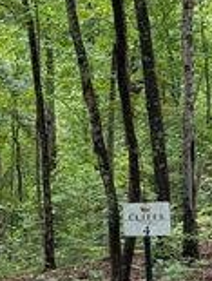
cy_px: 170
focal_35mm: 103
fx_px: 838
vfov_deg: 19.0
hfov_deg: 13.4
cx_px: -132
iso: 200
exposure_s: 1/193
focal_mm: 6.76
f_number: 1.78
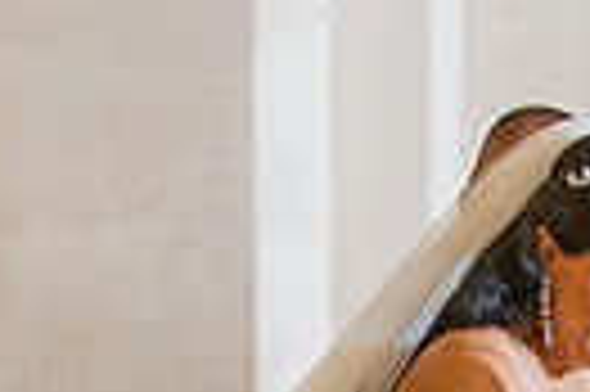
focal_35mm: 354
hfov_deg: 5.8
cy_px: 533
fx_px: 5794
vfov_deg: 3.9
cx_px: 457
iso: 1000
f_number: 2.8
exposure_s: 1/100
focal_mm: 70
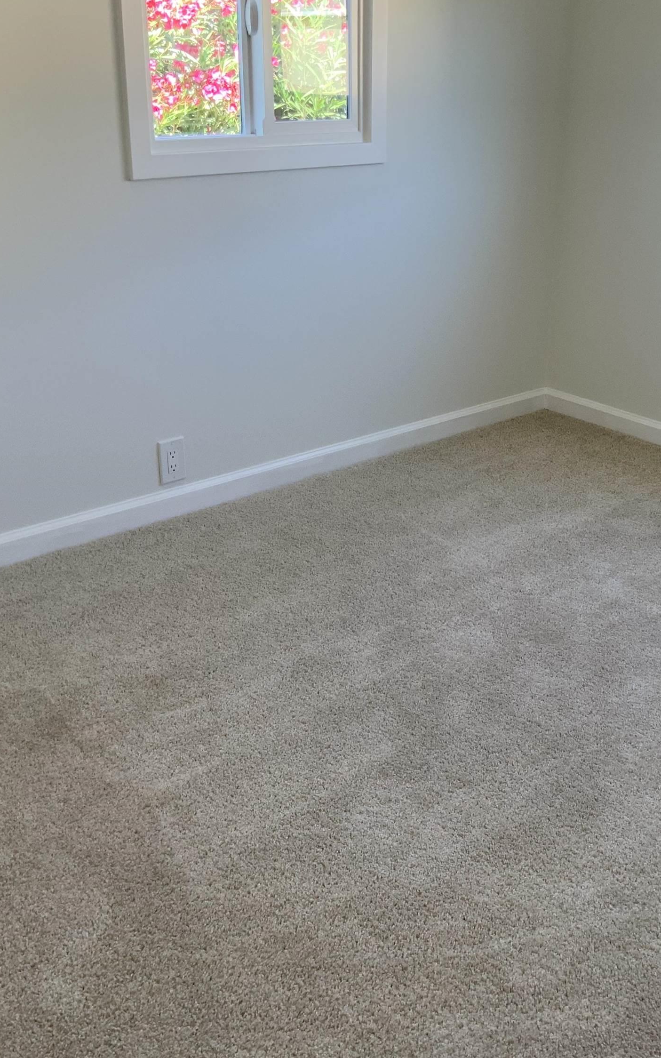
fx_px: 1211
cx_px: 491
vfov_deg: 47.2
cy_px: 531
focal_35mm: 42
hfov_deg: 30.1
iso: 50
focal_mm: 3
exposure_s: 1/122
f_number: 1.8
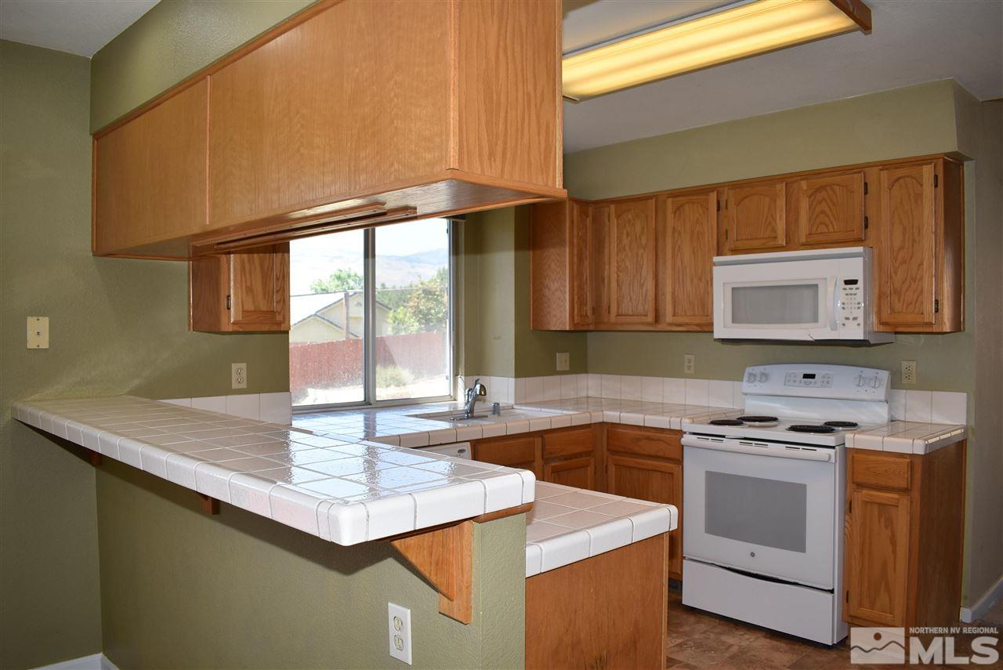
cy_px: 335
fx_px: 753
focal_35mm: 27
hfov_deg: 67.4
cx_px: 502
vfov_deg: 48.0
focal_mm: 18
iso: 220
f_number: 5
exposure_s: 1/200
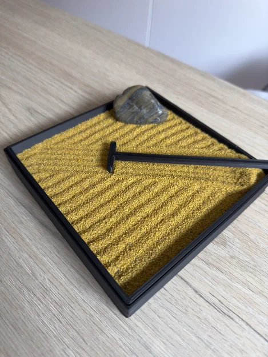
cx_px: 134
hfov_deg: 56.8
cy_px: 178
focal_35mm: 24
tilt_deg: -50.0
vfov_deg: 71.6
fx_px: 248
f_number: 1.78
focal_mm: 6.86
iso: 125
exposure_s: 1/122
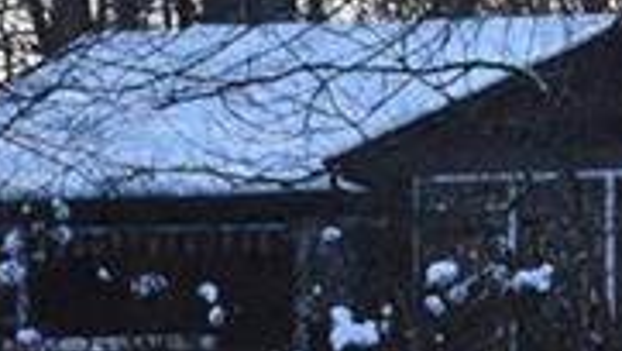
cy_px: 372
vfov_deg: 3.4
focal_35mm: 356
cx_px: 1168
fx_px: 5874
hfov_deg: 5.9
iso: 400
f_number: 5
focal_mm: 40
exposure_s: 1/800
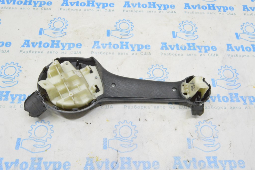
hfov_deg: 57.3
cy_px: 85
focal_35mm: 33
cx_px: 128
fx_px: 234
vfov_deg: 39.9
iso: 6400
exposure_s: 1/15
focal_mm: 22
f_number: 20
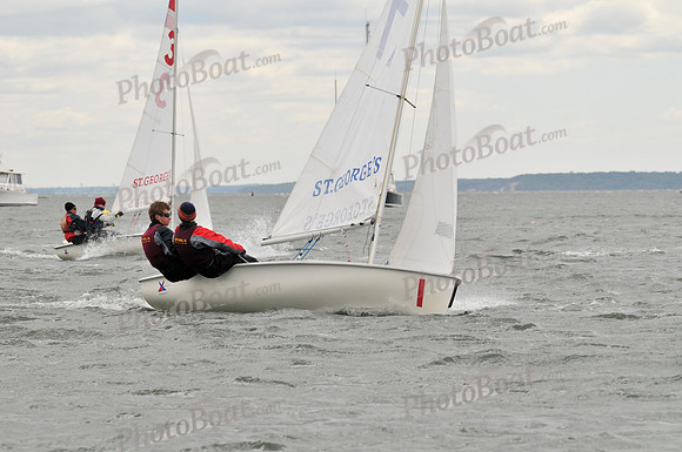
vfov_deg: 5.5
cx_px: 341
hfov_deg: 8.3
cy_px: 226
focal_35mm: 248
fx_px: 4682
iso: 200
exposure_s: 1/640
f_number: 9
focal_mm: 165
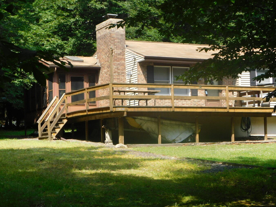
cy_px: 105
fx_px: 670
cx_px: 157
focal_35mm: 84
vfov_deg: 17.6
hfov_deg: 23.3
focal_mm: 12.6
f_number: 4.3
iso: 125
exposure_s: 1/250
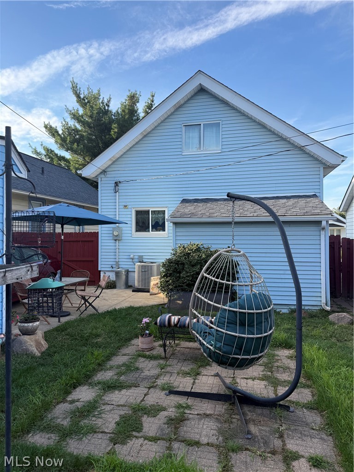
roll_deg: +1.2
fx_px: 327
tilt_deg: +1.1
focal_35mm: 24
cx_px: 177
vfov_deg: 71.6
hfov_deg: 56.8
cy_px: 236
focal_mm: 6.76
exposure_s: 1/1271
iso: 100
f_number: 1.78
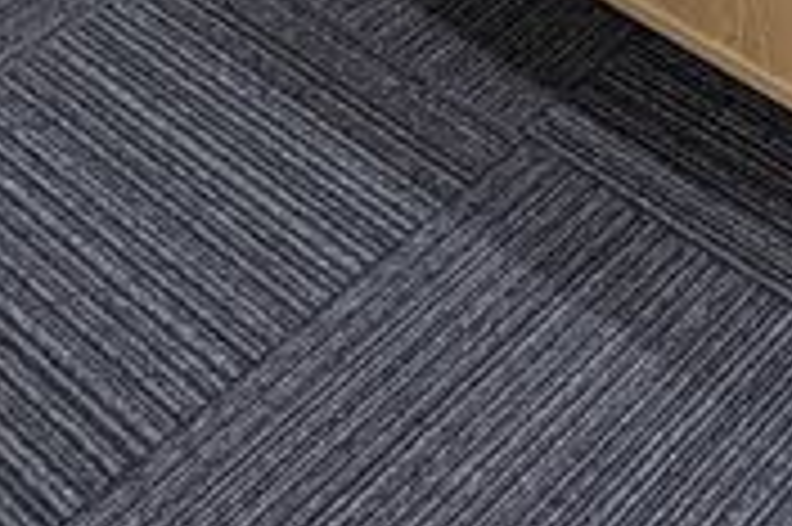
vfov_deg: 10.9
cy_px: -973
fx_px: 2022
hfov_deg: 18.2
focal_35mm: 92
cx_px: 1364
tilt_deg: -17.1
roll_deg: +3.0
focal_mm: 2.22
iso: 125
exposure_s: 1/50
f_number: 2.2
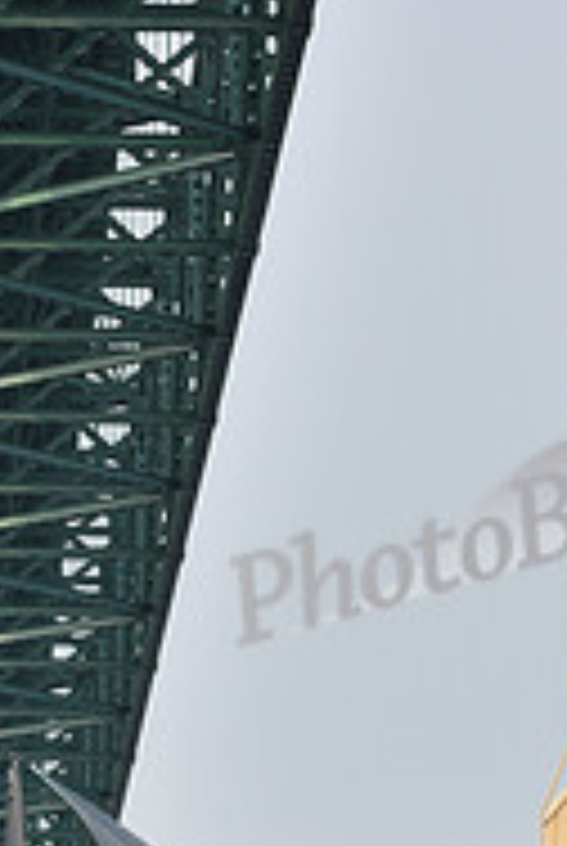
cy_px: 1242
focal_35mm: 302
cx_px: -2
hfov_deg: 4.6
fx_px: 7108
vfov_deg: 6.7
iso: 250
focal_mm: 98
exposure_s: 1/1250
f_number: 6.3
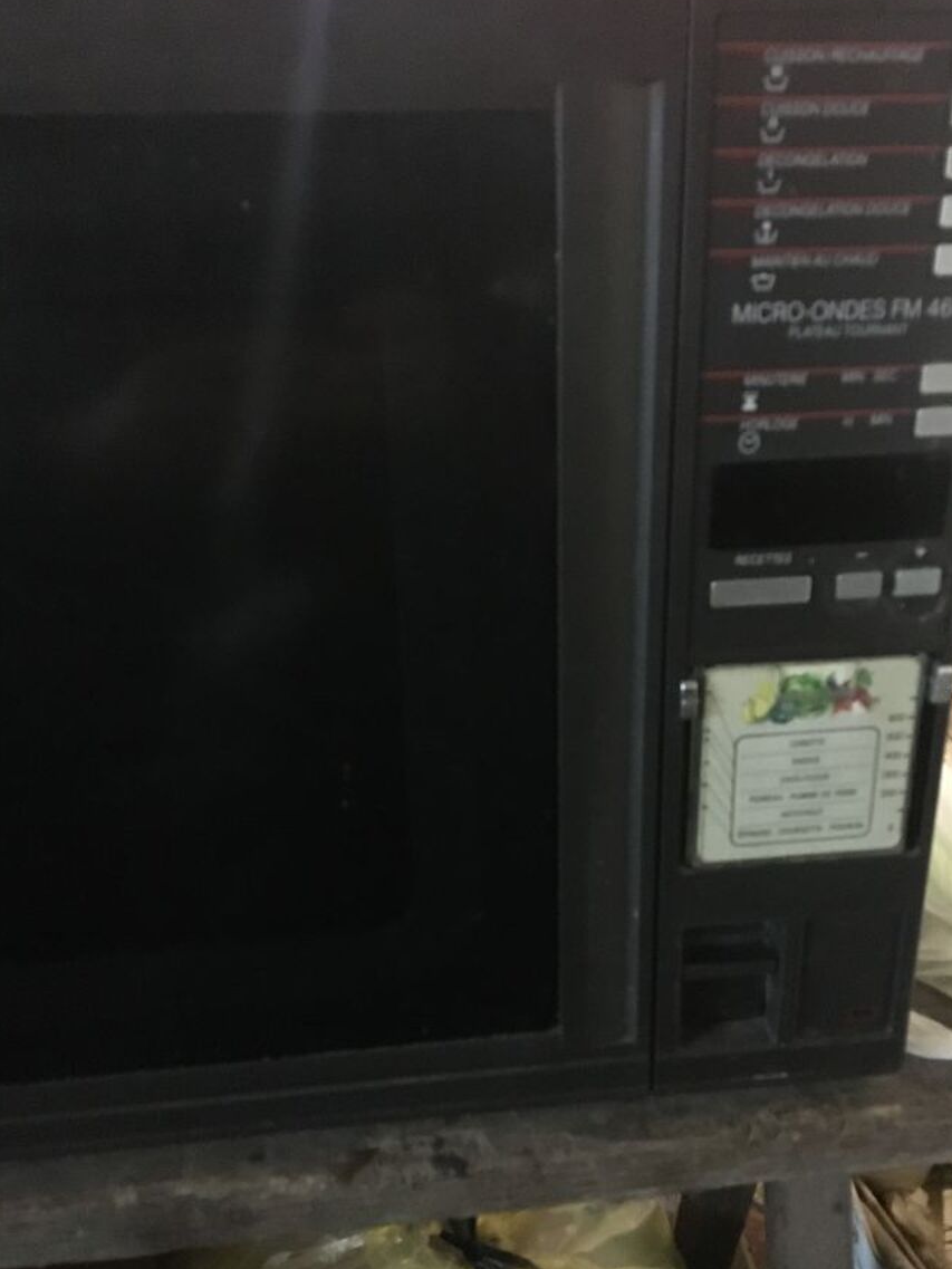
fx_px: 1247
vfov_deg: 53.8
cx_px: 539
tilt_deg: -25.2
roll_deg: +0.7
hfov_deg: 41.7
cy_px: 712
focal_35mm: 34
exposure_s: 1/17
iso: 1000
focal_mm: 4.15
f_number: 2.2
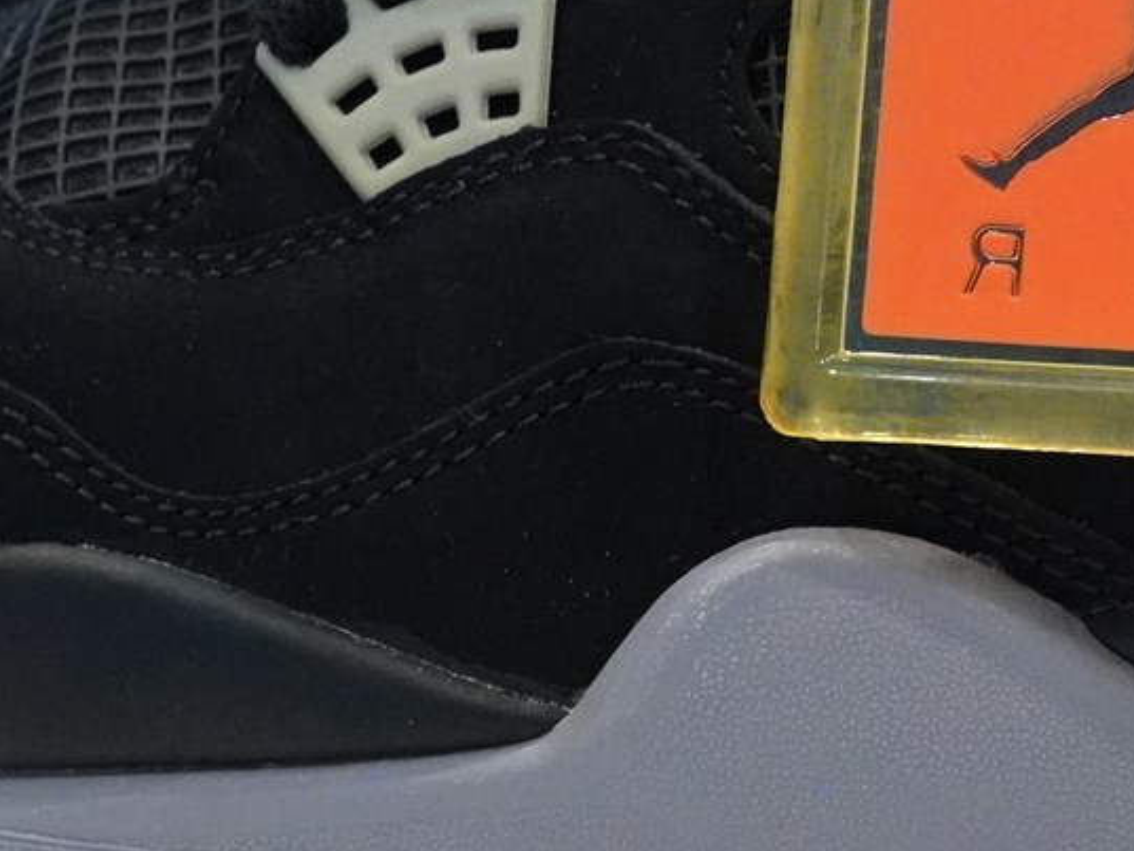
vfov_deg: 11.4
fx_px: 4227
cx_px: 944
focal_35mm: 129
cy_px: -48
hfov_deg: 15.2
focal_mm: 30
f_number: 8
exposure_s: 1/40
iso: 6400
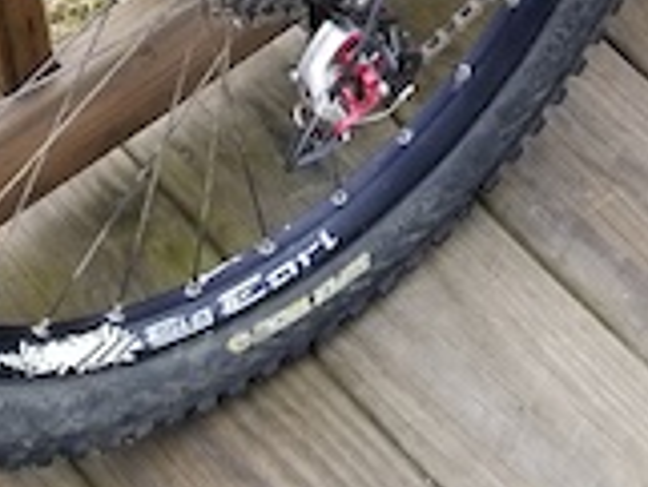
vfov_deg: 10.1
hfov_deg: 14.9
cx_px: 696
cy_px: -652
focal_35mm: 129
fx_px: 2417
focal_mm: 4.25
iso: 50
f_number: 1.7
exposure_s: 1/270
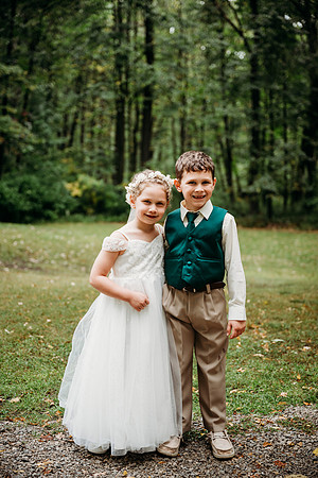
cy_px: 239
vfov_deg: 35.1
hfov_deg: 23.8
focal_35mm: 57
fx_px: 755
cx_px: 159
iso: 200
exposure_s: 1/400
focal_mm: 57
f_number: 2.8
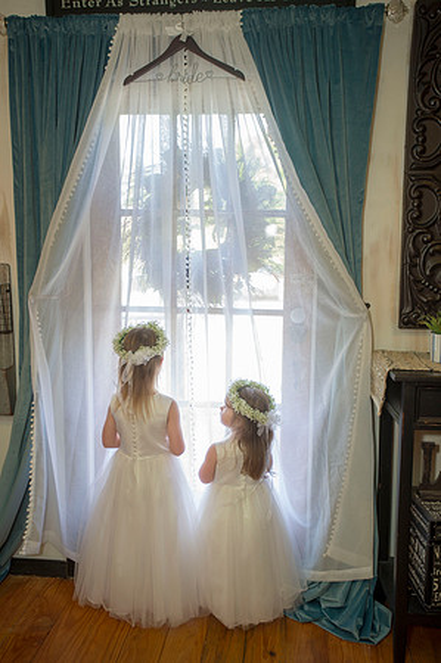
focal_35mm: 35
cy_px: 332
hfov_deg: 37.8
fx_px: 645
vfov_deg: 54.5
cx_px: 220
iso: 640
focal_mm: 35
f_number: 2.8
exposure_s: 1/125
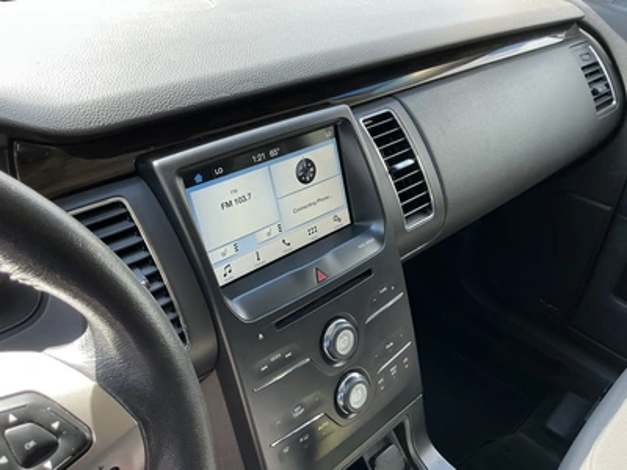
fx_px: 507
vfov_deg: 49.7
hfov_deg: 63.4
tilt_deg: -34.9
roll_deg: -2.7
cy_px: 235
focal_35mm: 28
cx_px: 314
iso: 40
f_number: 1.8
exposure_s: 1/122
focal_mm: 3
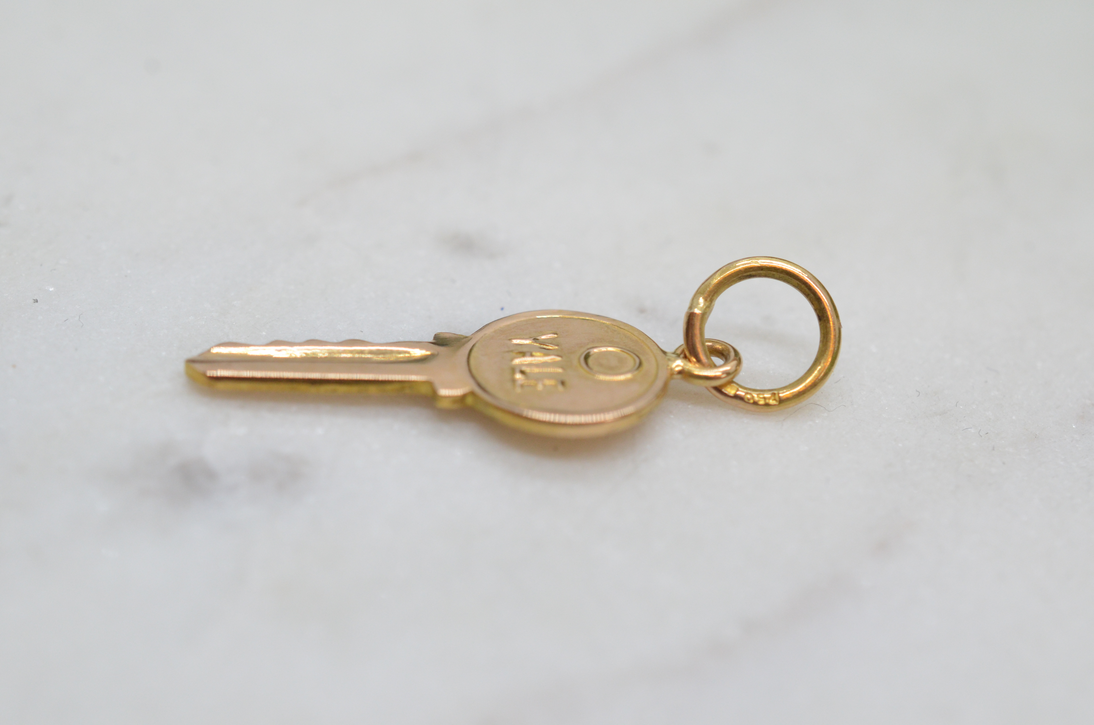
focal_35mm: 60
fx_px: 1820
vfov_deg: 22.5
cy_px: 362
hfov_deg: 33.5
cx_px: 547
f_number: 8
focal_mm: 40
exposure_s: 1/250
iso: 1000
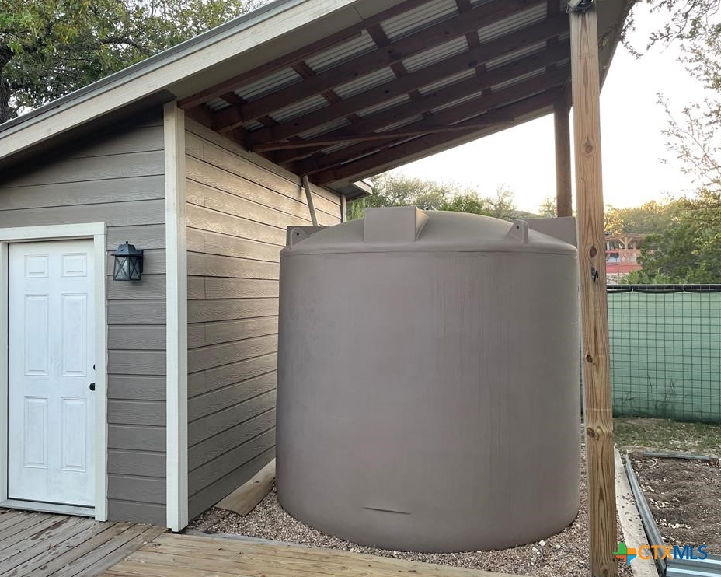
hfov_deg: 62.1
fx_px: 597
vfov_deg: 51.5
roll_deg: +1.7
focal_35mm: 28
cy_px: 282
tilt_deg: +1.8
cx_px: 329
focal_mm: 4.2
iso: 80
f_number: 1.6
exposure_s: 1/121
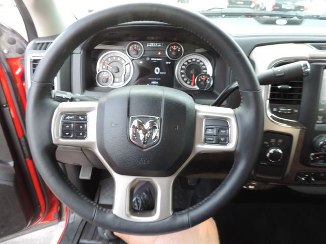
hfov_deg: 71.6
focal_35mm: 24
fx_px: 226
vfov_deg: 56.8
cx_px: 163
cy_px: 122
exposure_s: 1/30
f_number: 3
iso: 125
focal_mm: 4.3
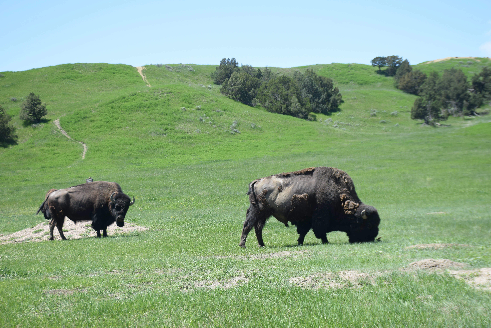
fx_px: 1023
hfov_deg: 27.0
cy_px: 164
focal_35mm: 75
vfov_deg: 18.2
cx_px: 246
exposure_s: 1/250
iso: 250
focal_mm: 50
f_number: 8
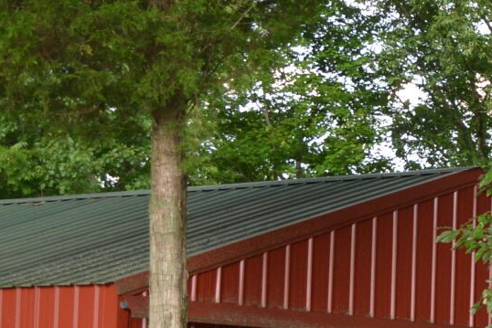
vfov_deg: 7.5
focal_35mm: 184
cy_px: 213
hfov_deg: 11.0
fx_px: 2515
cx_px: 549
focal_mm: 22
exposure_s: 1/125
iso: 200
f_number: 4
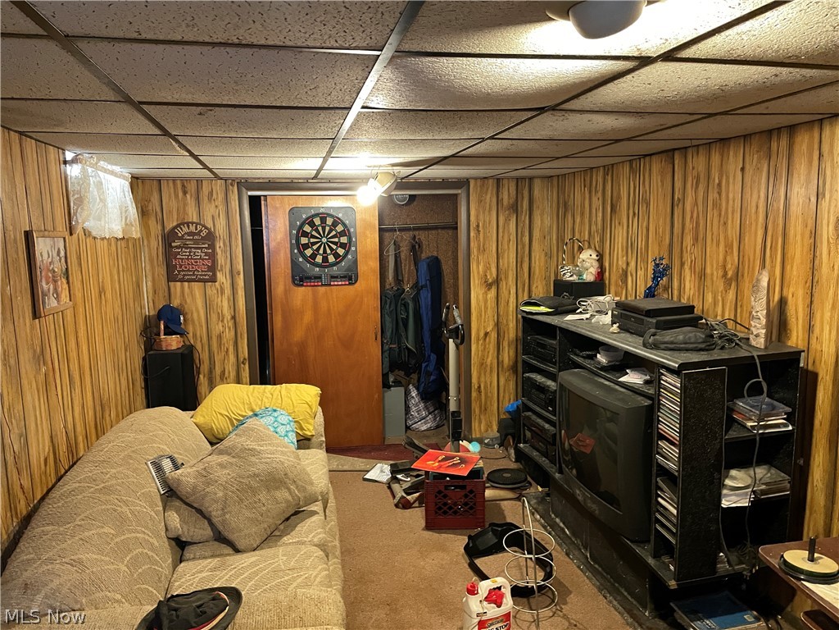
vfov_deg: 53.1
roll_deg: +2.1
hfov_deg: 67.3
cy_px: 315
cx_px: 420
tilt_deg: -7.6
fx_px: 630
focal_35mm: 26
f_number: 1.6
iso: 640
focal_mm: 4.2
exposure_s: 1/30
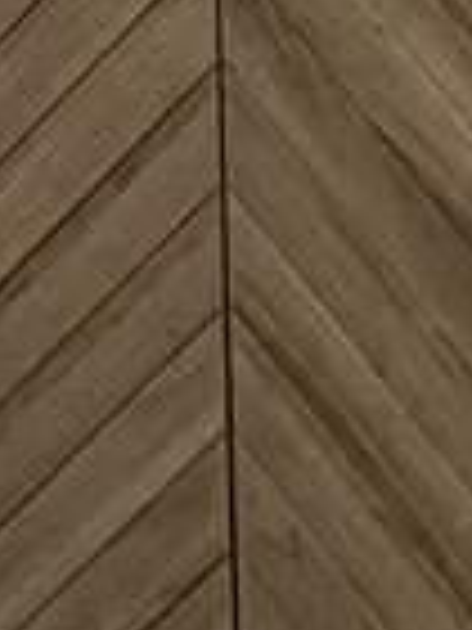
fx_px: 1963
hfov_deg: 11.9
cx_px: 1016
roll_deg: +1.2
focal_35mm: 108
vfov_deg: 12.0
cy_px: -1116
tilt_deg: -0.3
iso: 100
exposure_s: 1/120
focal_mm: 2.22
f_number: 2.2
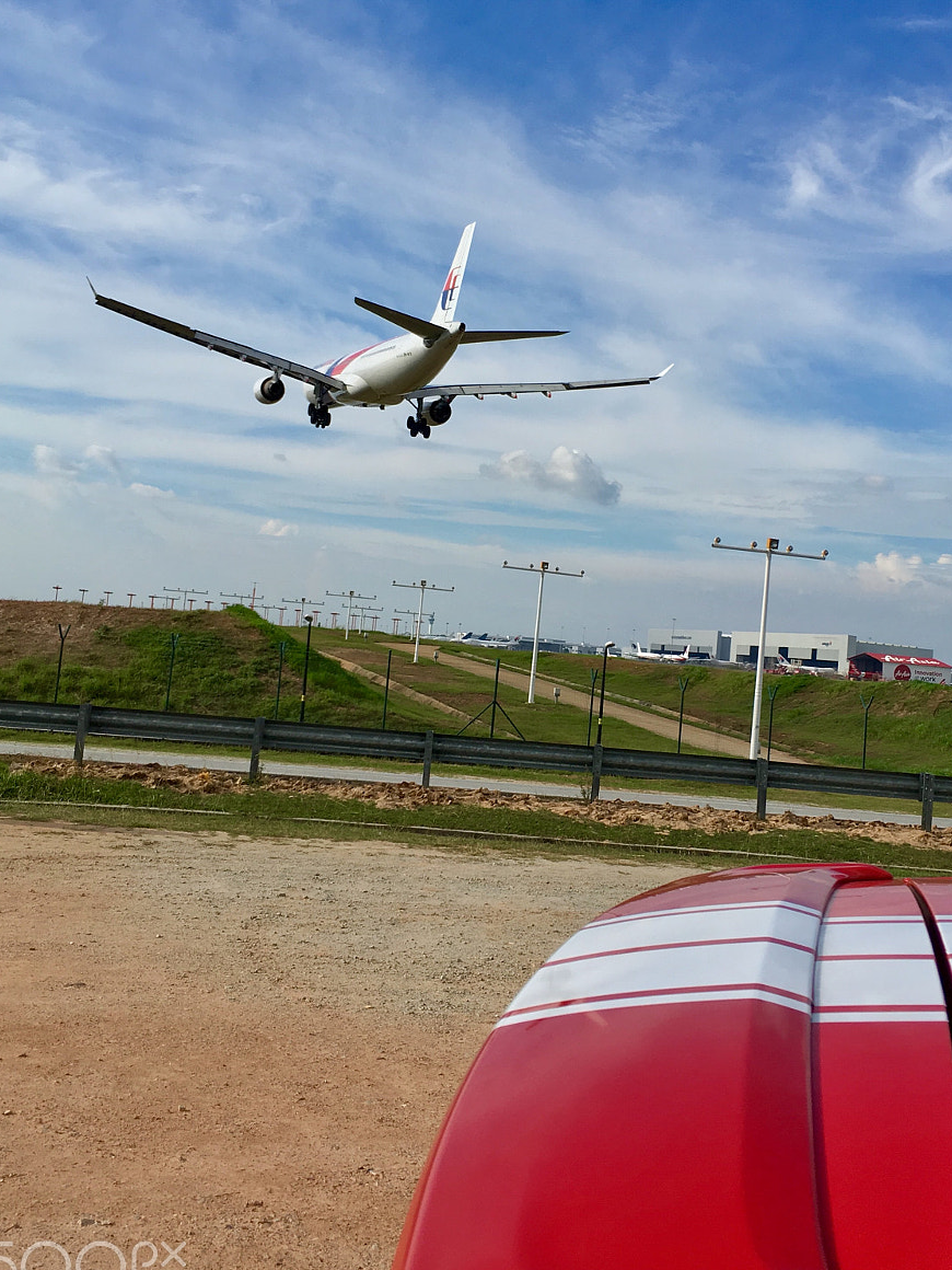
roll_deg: -7.4
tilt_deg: +3.2
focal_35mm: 40
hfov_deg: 35.8
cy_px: 534
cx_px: 571
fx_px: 1467
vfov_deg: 46.6
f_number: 2.2
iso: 25
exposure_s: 1/1832
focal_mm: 4.15
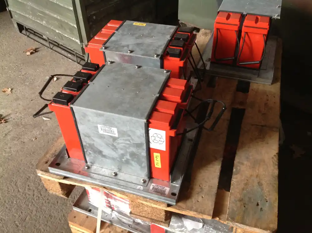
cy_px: 116
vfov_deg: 40.6
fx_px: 315
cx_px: 156
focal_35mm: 35
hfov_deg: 52.7
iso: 200
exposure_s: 1/15
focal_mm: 4.28
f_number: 2.4
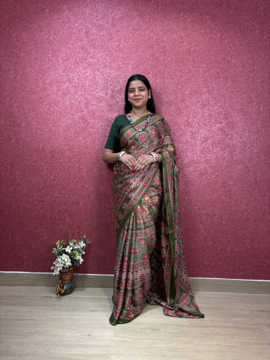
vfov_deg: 67.3
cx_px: 135
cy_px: 180
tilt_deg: -3.6
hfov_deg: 53.1
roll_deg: -1.2
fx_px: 270
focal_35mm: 26
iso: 32
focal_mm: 5.96
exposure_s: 1/139
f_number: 1.6
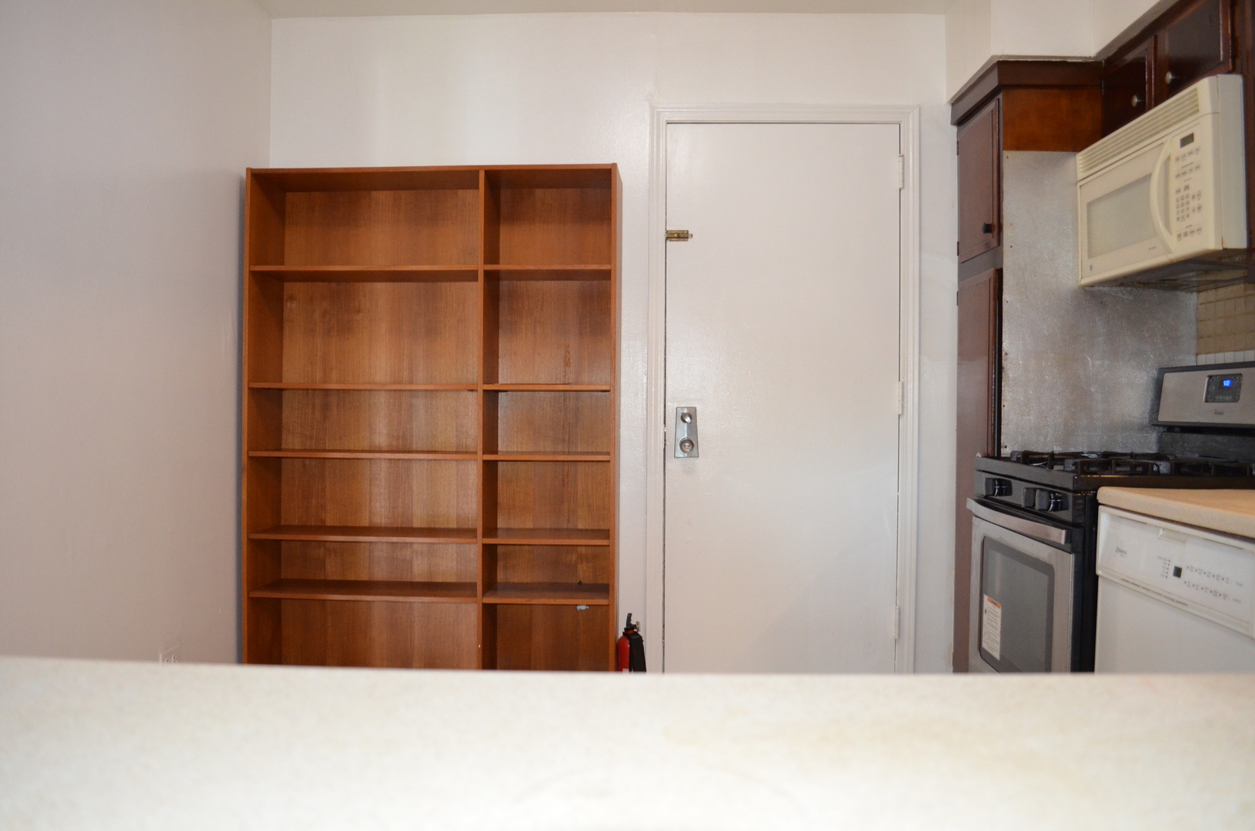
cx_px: 628
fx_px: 939
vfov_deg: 47.7
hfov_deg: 67.5
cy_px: 416
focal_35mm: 27
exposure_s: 1/60
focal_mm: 18
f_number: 3.5
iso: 1800
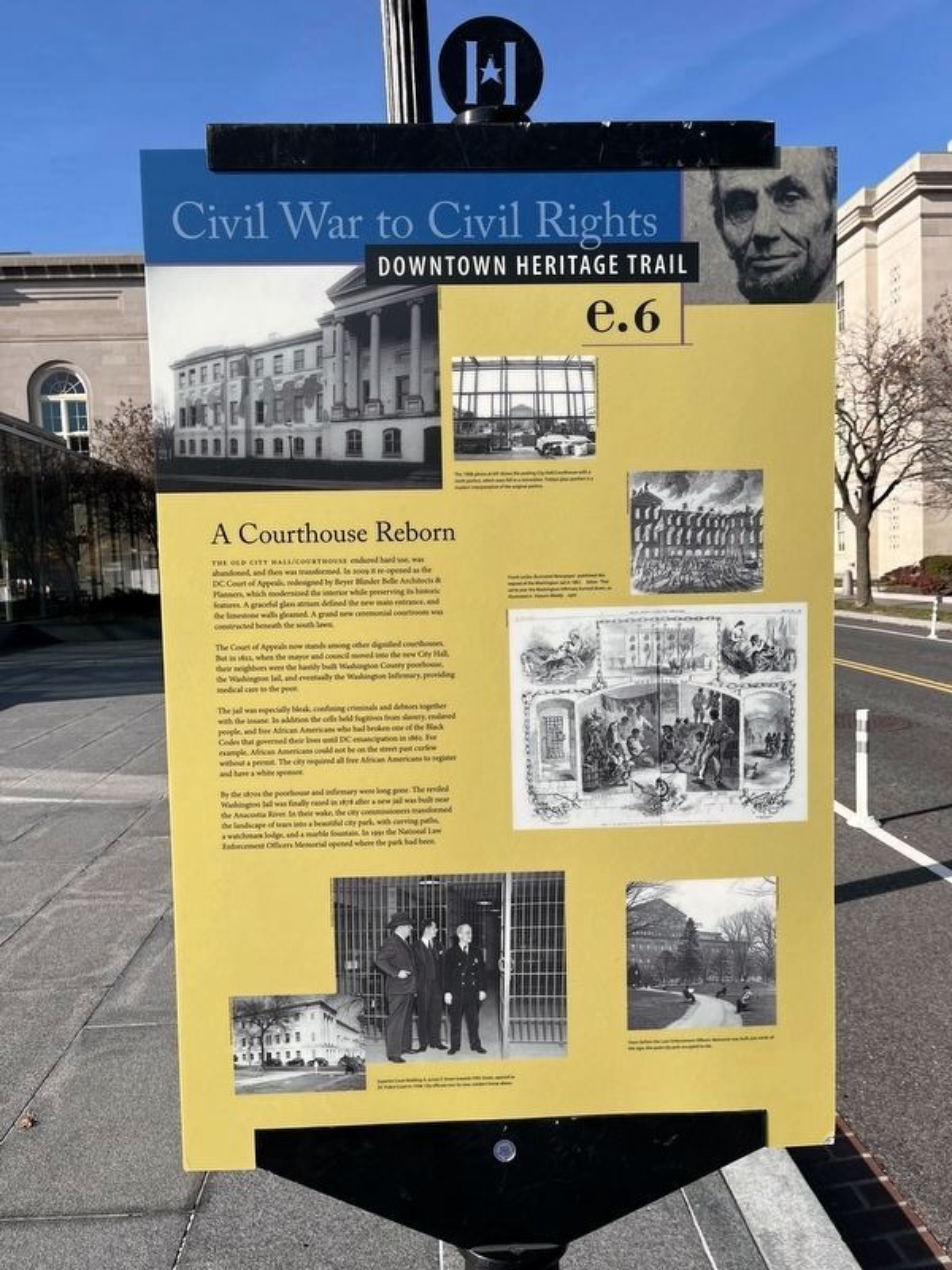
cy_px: 635
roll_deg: +2.8
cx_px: 476
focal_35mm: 26
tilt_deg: -3.9
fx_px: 953
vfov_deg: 67.3
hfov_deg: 53.1
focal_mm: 5.1
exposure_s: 1/3521
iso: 50
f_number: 1.6
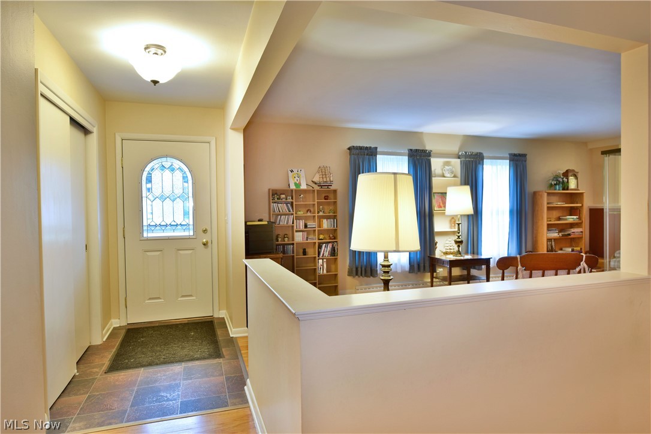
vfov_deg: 59.5
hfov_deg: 81.2
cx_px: 326
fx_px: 380
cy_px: 217
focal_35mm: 21
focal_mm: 14
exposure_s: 1/10
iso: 200
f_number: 4.5
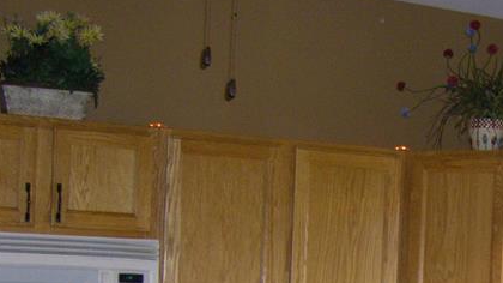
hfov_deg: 20.5
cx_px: 490
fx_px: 1347
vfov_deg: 11.5
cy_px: 414
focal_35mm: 101
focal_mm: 6.3
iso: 250
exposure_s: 1/50
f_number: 3.5
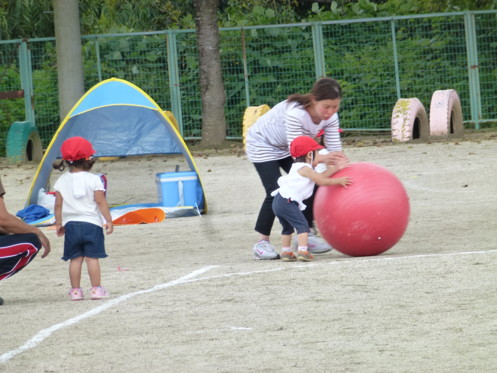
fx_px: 5513
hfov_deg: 5.2
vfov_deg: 3.9
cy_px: 186
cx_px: 248
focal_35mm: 384
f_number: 5.9
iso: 200
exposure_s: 1/125
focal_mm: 68.8
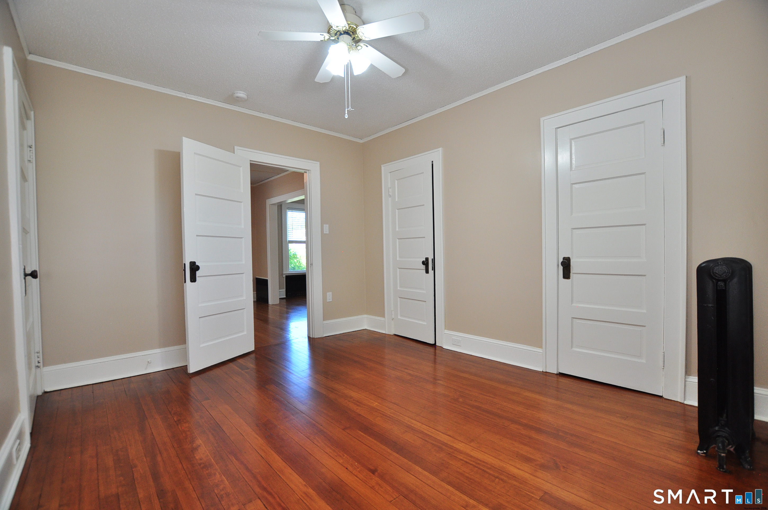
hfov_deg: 100.5
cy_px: 255
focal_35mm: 15
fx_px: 320
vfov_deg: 77.2
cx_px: 384
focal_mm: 10
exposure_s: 1/100
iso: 500
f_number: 4
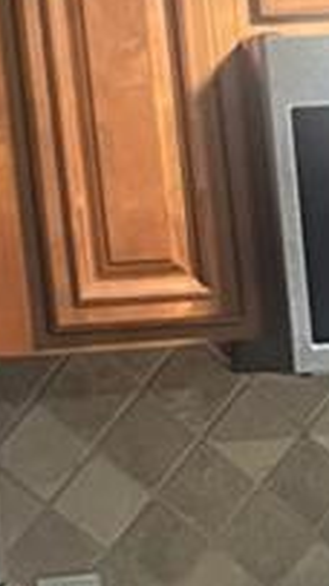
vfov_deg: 10.1
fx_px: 3245
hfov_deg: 5.6
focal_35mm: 209
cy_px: 739
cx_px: 746
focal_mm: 5.7
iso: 320
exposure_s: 1/60
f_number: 1.5
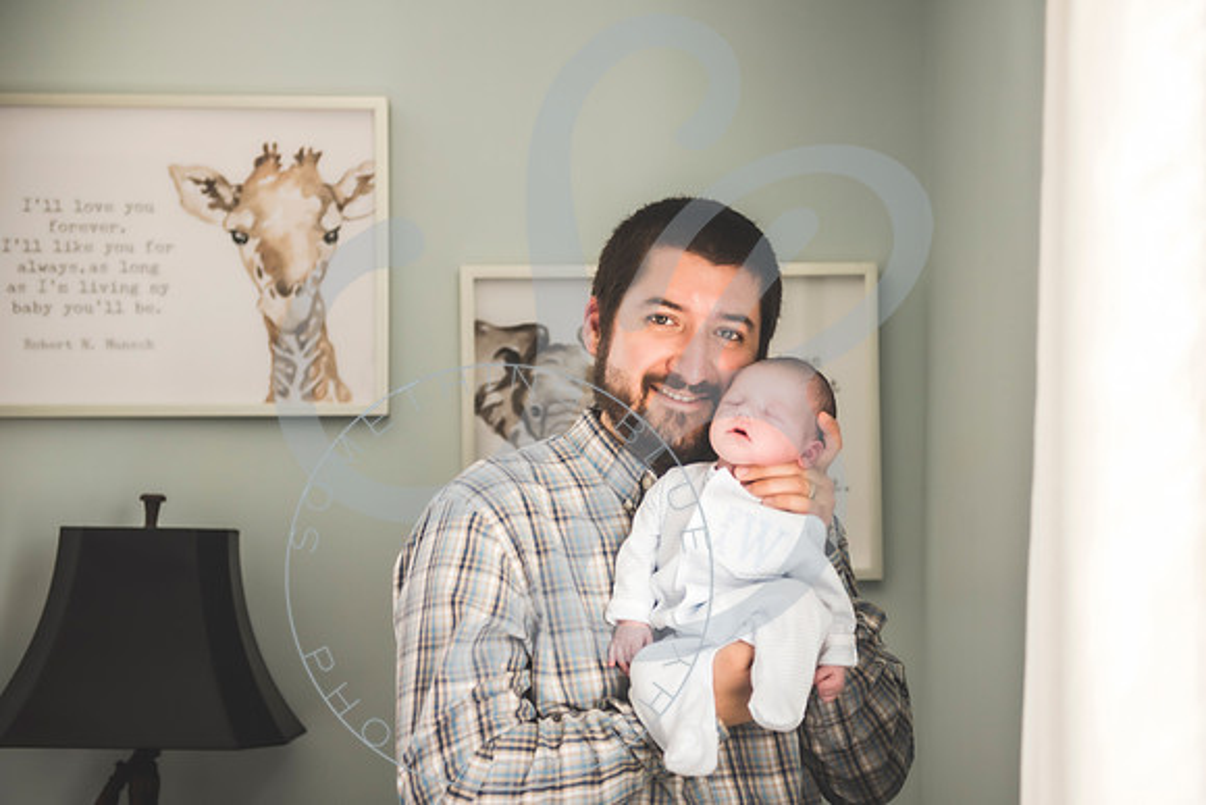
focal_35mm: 62
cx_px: 656
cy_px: 434
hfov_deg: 32.6
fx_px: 2064
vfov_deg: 22.1
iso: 200
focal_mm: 56
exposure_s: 1/125
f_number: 2.8
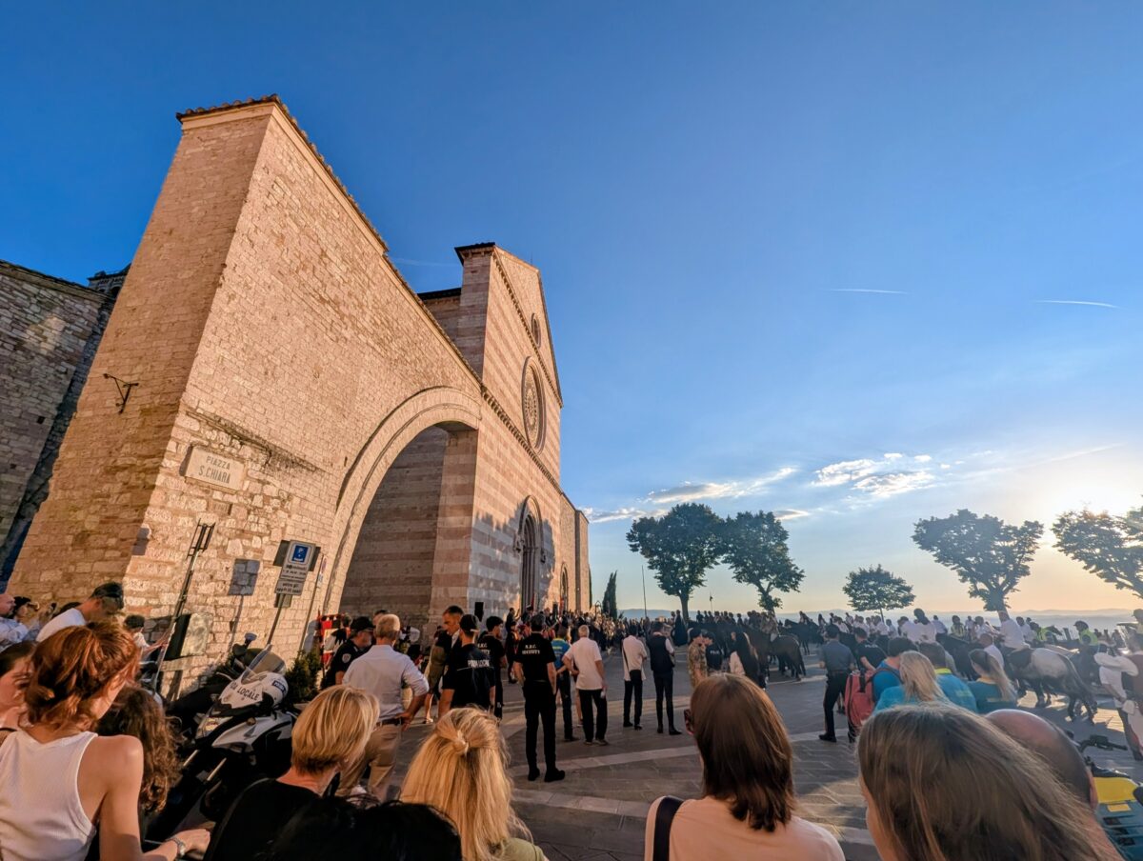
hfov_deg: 106.1
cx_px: 572
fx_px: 430
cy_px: 430
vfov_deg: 90.1
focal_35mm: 13
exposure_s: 1/2283
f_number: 2.2
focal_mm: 1.95
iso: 40
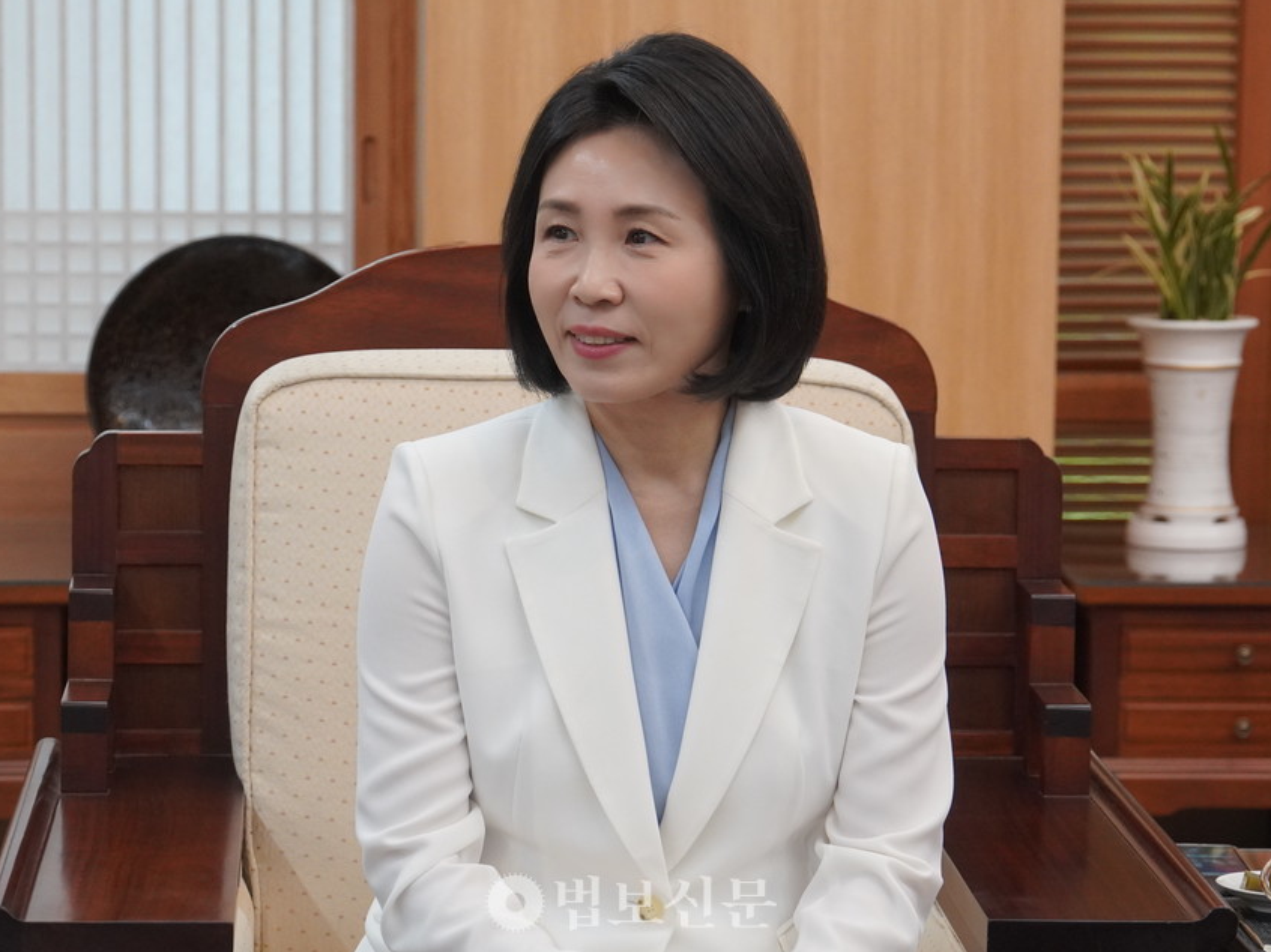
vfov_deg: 11.3
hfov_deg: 15.1
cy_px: 474
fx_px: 4809
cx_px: 608
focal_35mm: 131
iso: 2500
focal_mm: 80
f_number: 5.6
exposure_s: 1/160
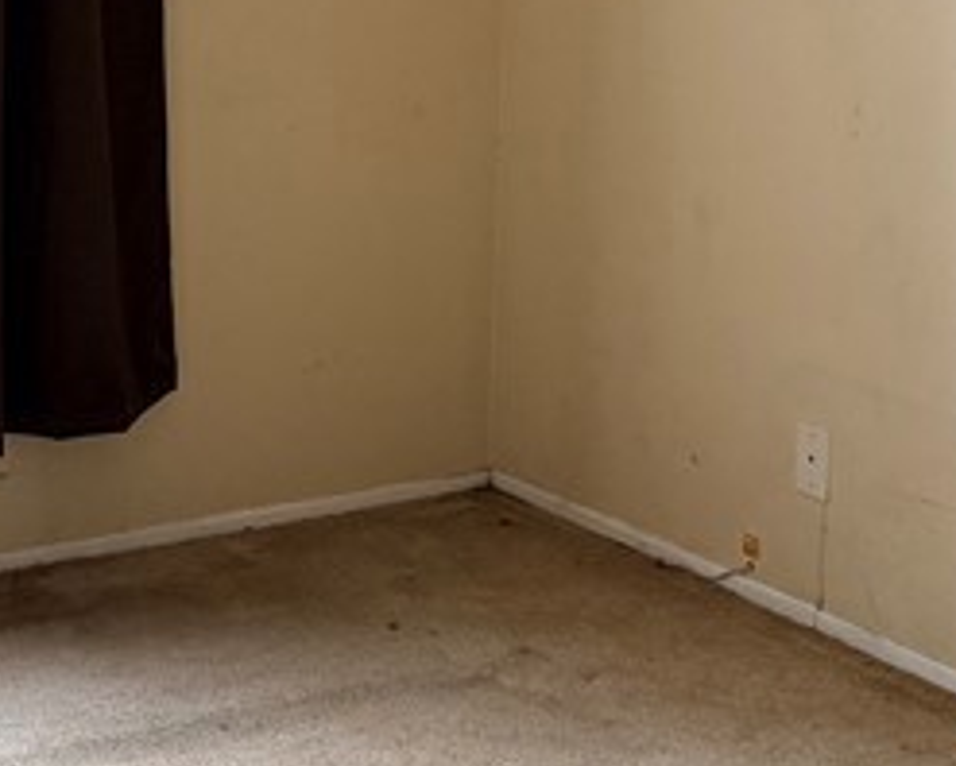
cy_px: -116
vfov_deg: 15.4
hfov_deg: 19.5
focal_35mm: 97
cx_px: 147
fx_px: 2747
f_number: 1.78
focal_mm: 6.76
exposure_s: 1/119
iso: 200
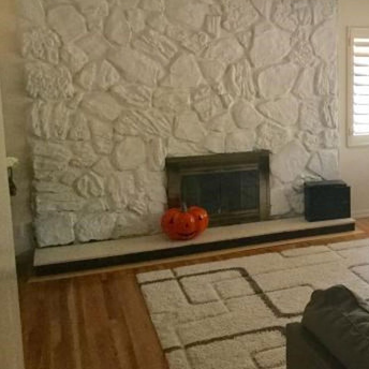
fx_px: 615
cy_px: 153
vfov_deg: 33.3
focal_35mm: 51
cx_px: 341
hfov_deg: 31.6
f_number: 2.4
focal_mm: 3.3
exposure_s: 1/30
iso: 50
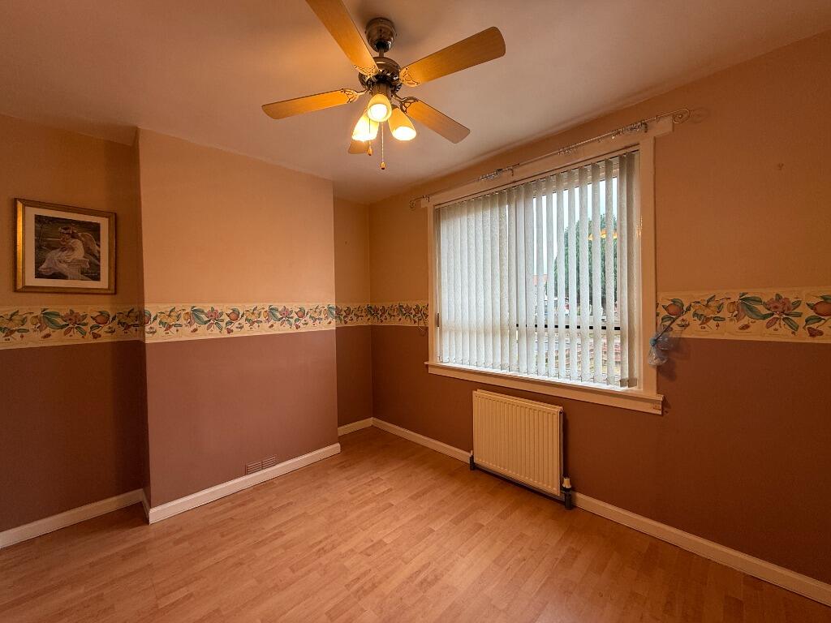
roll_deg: +0.4
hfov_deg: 102.1
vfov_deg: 85.7
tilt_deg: -0.6
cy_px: 312
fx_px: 336
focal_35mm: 14
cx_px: 416
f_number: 2.2
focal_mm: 2.22
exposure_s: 1/100
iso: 50
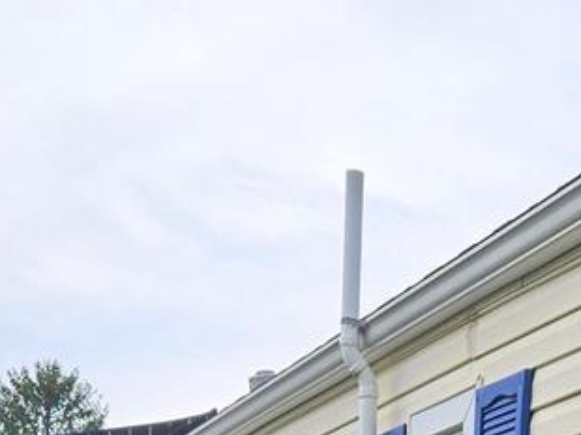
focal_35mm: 107
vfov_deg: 11.9
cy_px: 954
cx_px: 517
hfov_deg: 18.1
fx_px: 1795
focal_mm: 5.4
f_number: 1.8
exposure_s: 1/355
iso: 25
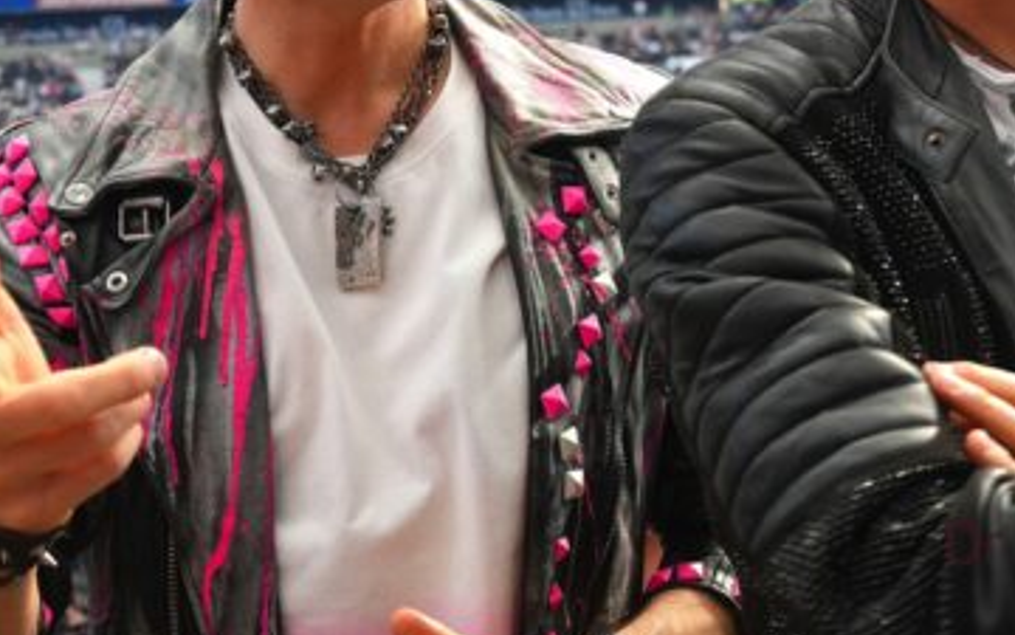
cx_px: 629
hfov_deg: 27.4
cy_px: 113
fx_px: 2077
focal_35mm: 75
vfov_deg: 17.2
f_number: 4
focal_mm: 23
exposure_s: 1/160
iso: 250
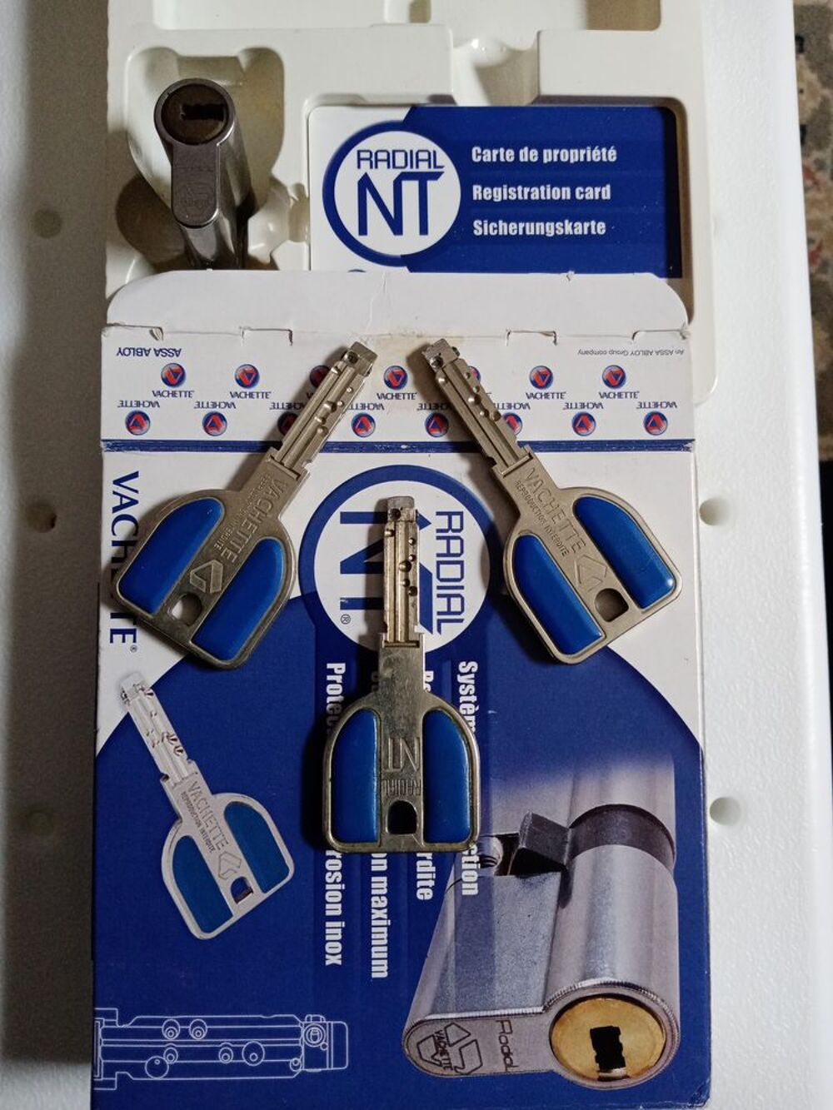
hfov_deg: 53.1
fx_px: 834
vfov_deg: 67.3
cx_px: 416
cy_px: 555
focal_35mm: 26
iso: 383
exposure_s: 1/33.3
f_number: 1.8
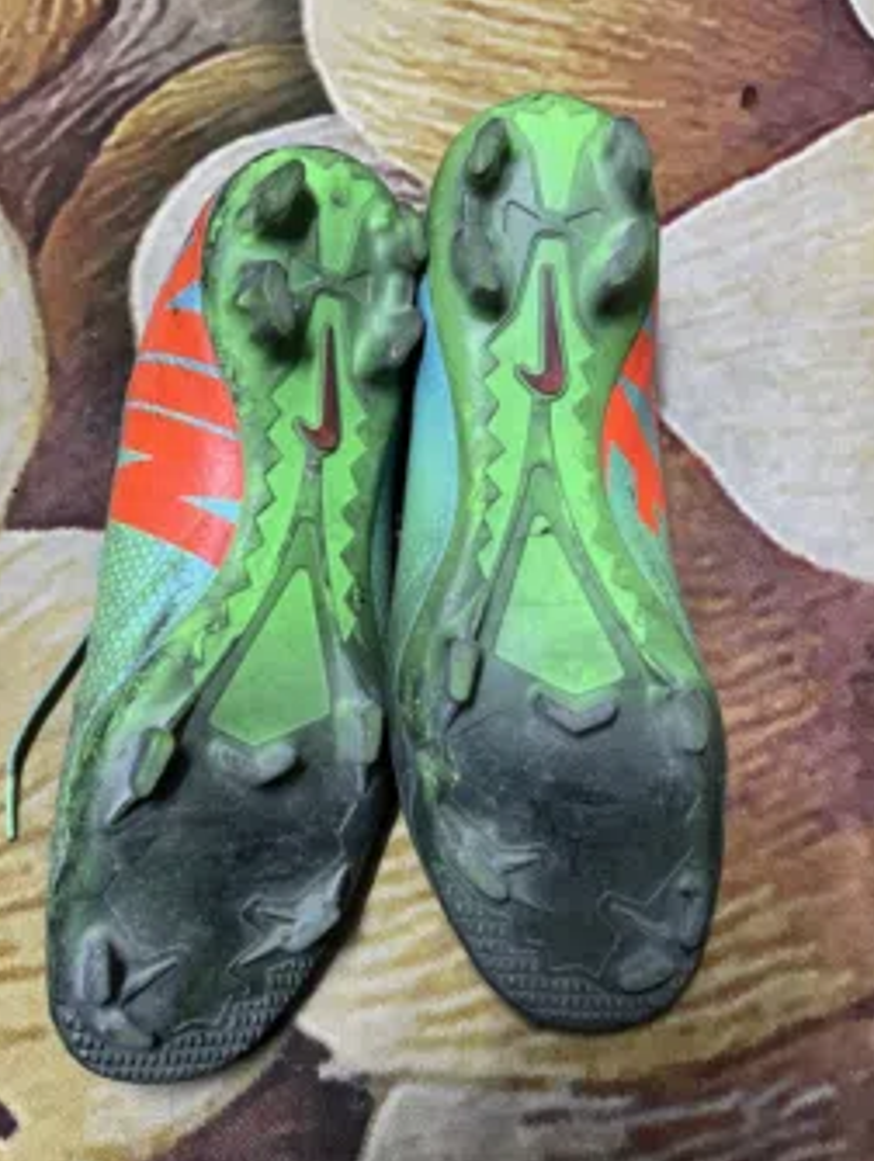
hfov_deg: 45.5
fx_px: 1042
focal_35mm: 31
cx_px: 409
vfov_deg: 58.2
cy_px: 523
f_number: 1.6
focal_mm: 5.1
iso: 500
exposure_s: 1/50
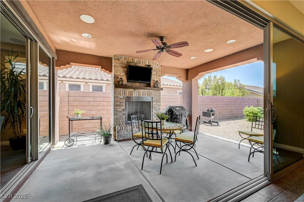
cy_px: 101
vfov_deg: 81.1
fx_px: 118
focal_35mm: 14
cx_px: 152
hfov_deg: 104.3
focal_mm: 14
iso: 800
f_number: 8
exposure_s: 1/320
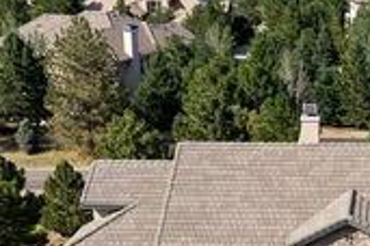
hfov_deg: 18.8
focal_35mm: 105
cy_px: 235
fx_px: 1079
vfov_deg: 12.9
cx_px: 398
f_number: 2.8
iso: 100
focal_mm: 14.45
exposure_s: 1/640
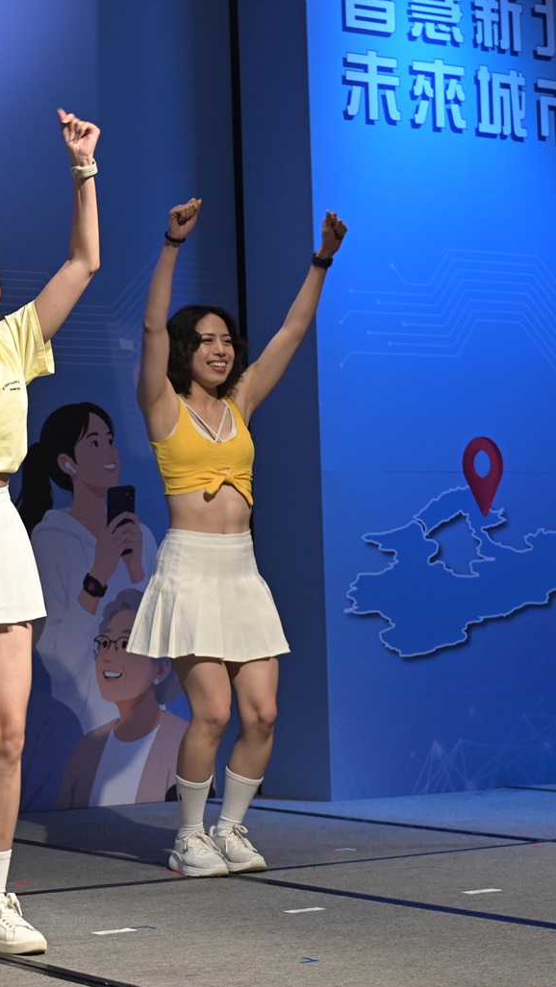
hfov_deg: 14.7
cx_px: -66
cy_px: 448
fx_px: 2096
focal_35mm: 80
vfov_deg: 26.5
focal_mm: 38
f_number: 3.2
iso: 320
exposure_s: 1/200
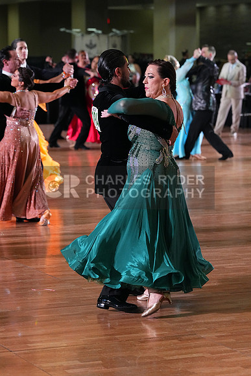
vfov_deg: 15.9
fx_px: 1348
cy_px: 188
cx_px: 126
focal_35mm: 129
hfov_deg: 10.6
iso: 6400
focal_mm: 129
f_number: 5
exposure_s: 1/400
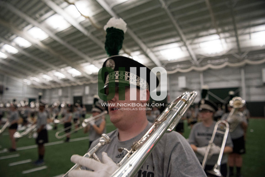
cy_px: 88
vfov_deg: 53.2
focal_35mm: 24
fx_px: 177
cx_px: 132
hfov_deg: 73.7
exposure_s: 1/400
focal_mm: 24
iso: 3200
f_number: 4
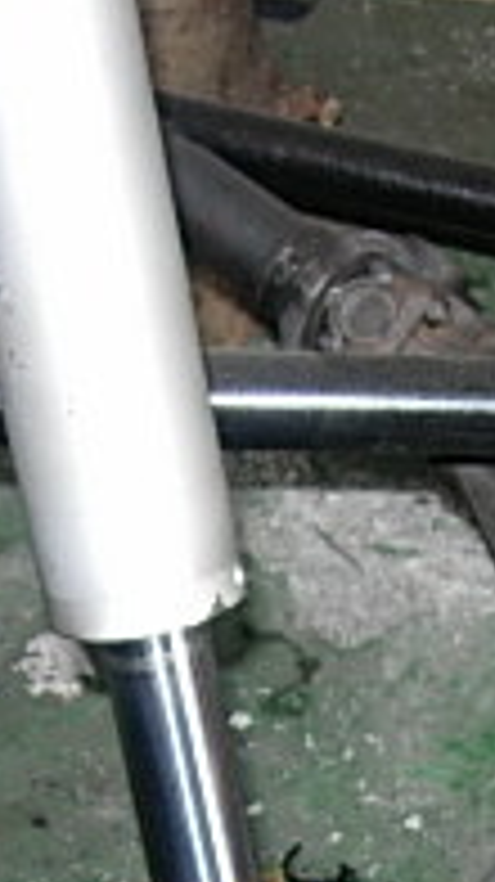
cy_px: 986
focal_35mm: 135
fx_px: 3156
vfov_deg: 15.5
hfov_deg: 8.9
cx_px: 536
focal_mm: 7.8
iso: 79
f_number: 2.8
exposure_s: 1/64
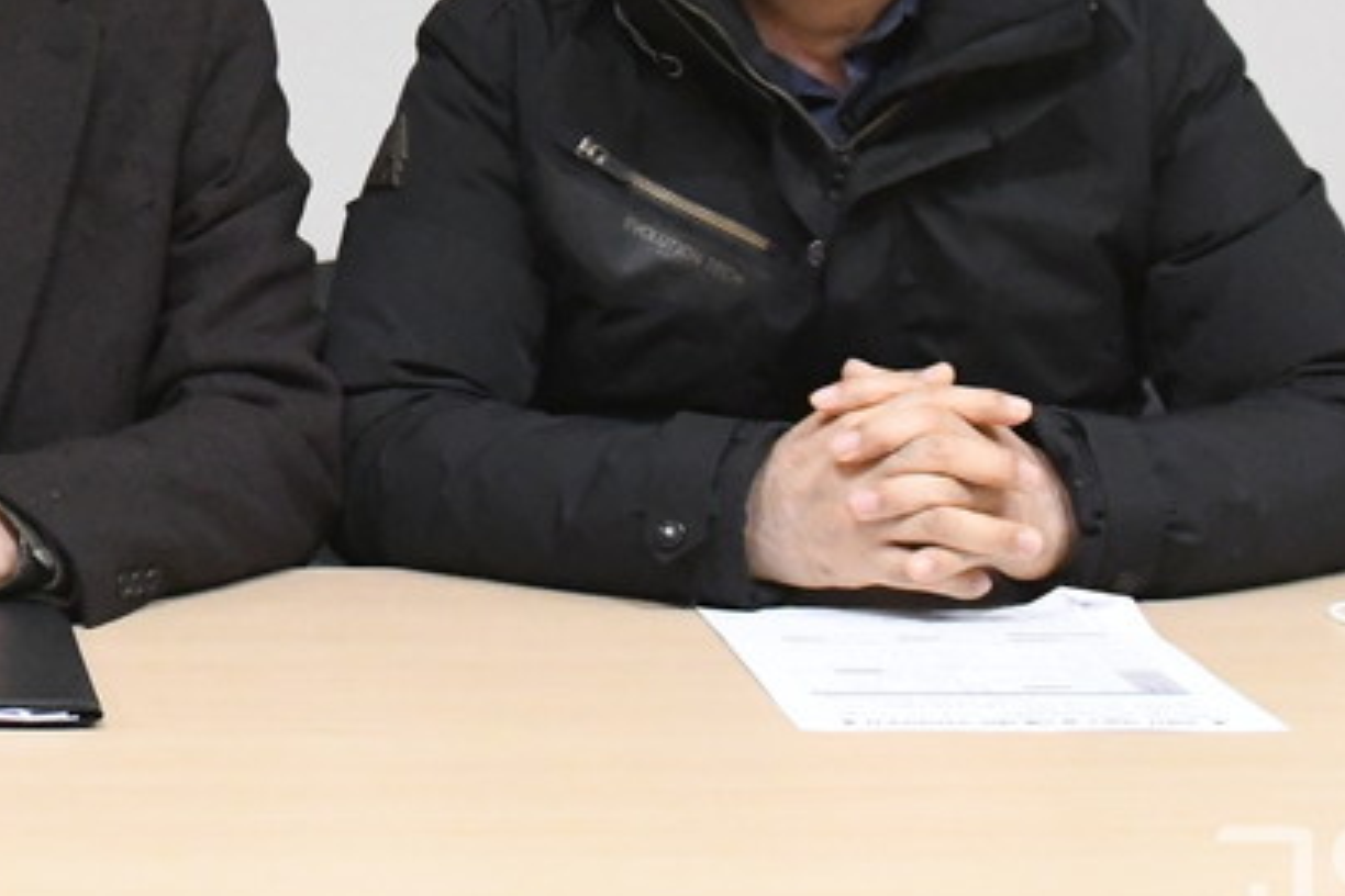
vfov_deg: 11.7
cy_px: -394
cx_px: -353
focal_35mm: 113
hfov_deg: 17.1
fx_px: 4221
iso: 8000
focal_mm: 24
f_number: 3.2
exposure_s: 1/1000
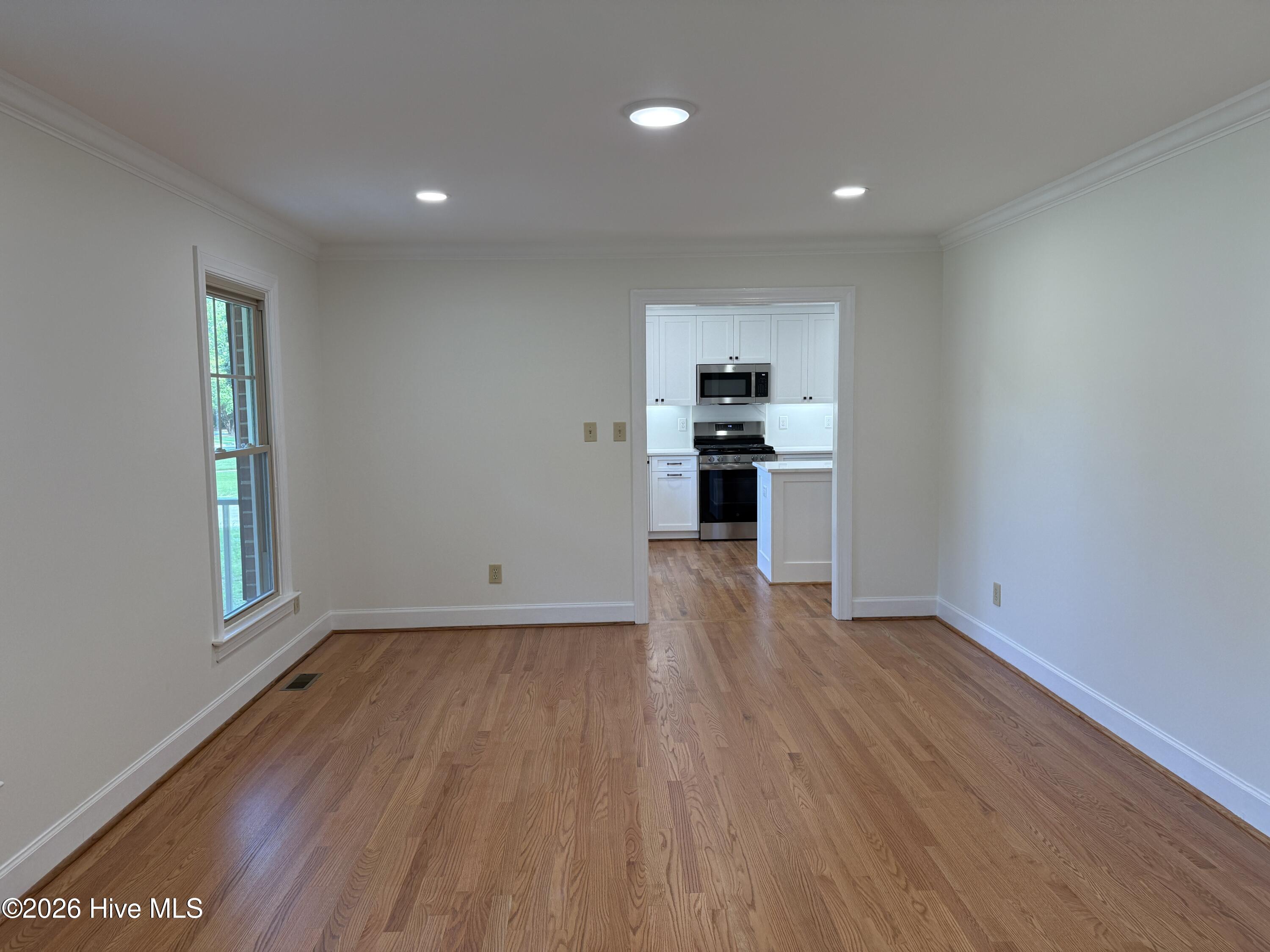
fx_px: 881
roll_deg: +0.5
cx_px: 635
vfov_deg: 56.8
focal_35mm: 24
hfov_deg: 71.6
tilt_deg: -4.7
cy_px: 476
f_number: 1.78
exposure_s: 1/154
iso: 125
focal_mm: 6.76
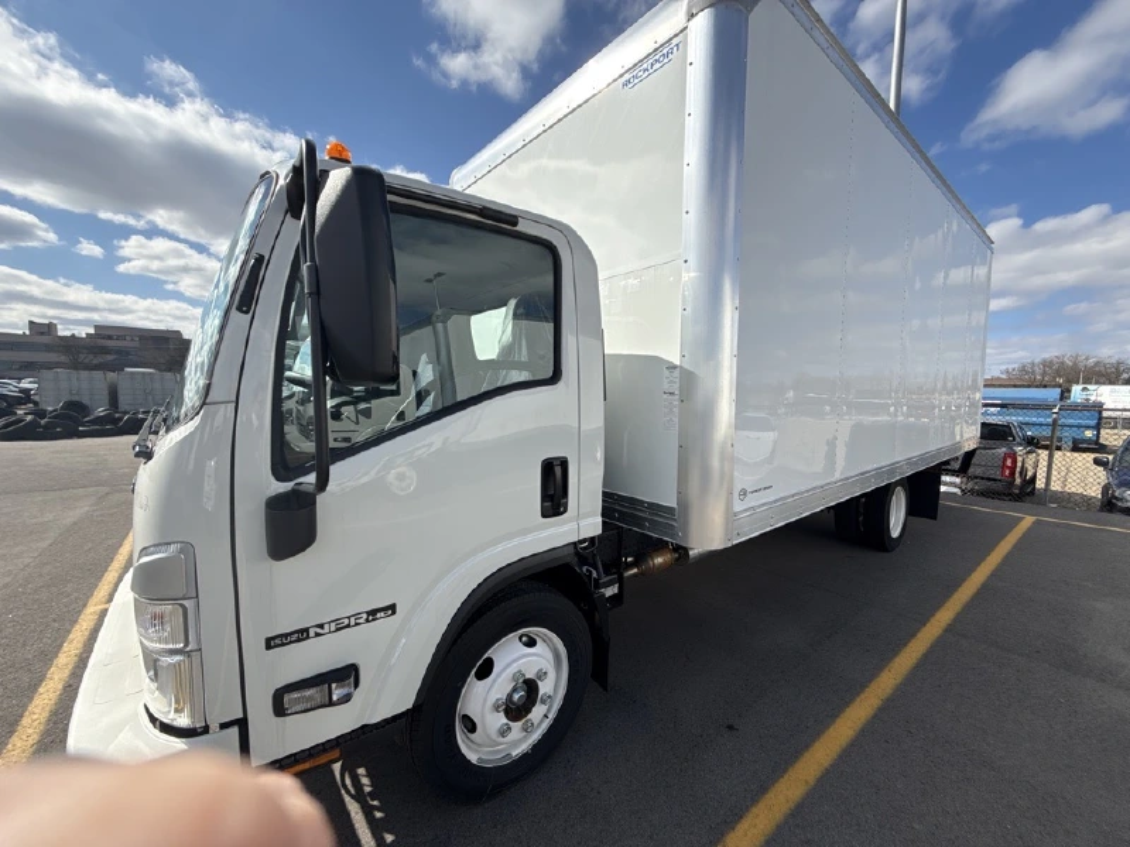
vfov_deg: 85.7
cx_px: 565
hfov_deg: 102.1
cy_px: 424
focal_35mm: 14
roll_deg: -0.9
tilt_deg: -5.1
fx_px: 457
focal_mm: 2.22
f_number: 2.2
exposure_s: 1/2092
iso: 50
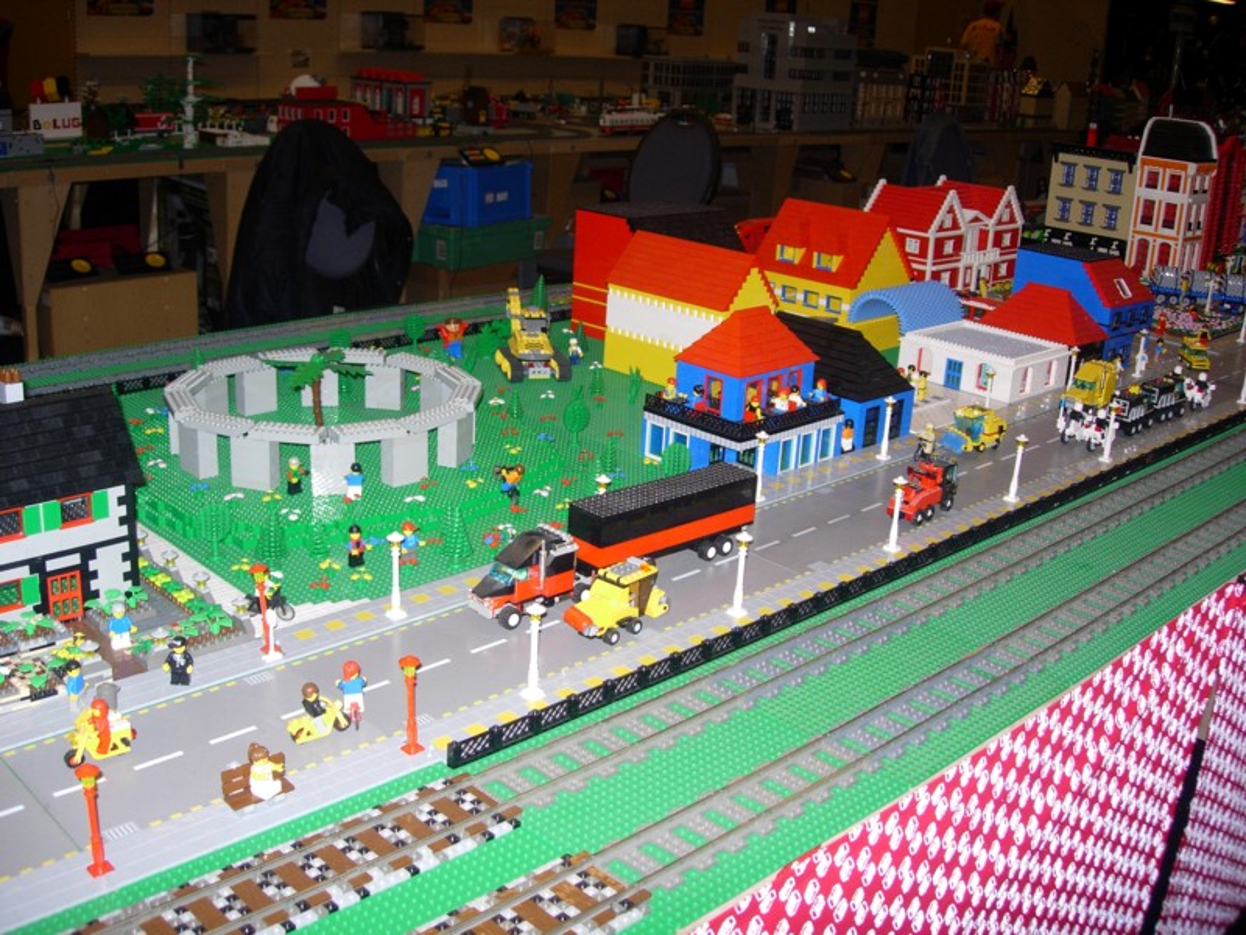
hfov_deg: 49.0
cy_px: 468
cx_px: 623
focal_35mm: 38
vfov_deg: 37.7
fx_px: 1368
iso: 79
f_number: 2.8
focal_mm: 7.8
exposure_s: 1/64
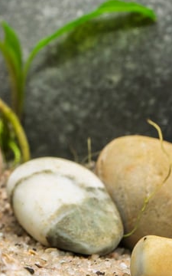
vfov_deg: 5.1
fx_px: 3060
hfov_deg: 3.2
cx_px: -102
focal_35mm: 408
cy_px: -23
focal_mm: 120
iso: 3600
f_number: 11
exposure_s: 1/125
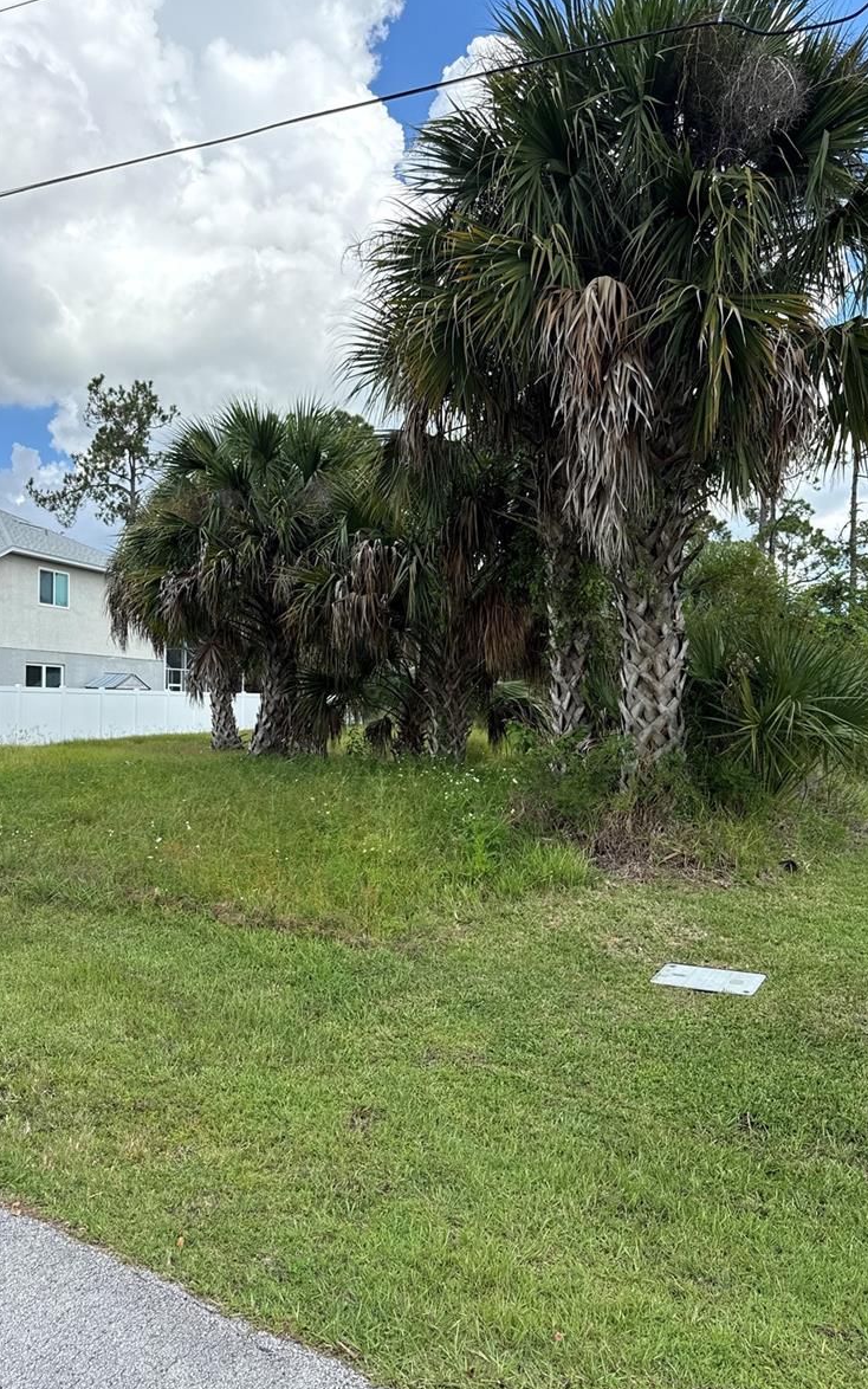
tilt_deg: +1.1
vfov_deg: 70.4
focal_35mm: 26
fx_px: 984
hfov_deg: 47.6
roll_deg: -0.7
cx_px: 412
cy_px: 687
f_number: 1.78
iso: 100
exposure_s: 1/3021
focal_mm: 6.76
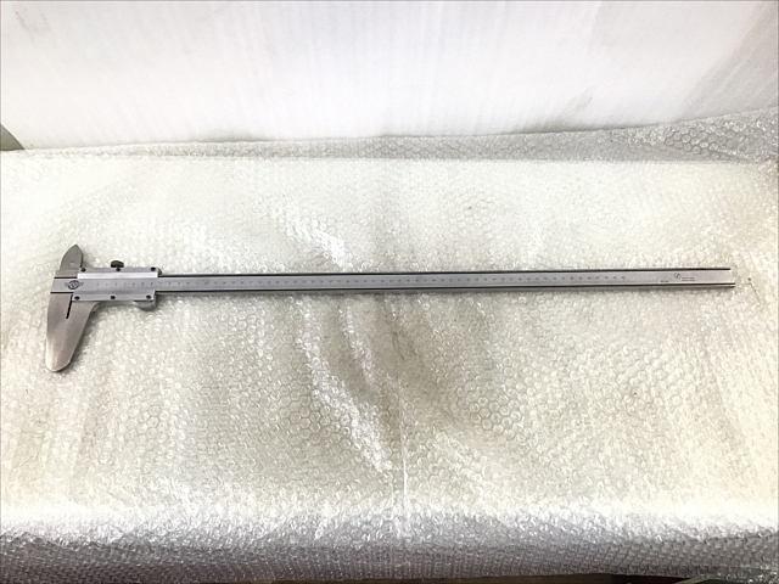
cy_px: 292
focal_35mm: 28
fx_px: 630
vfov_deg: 49.7
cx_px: 390
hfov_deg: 63.4
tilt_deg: -60.7
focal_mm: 3.99
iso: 20
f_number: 1.8
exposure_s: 1/40
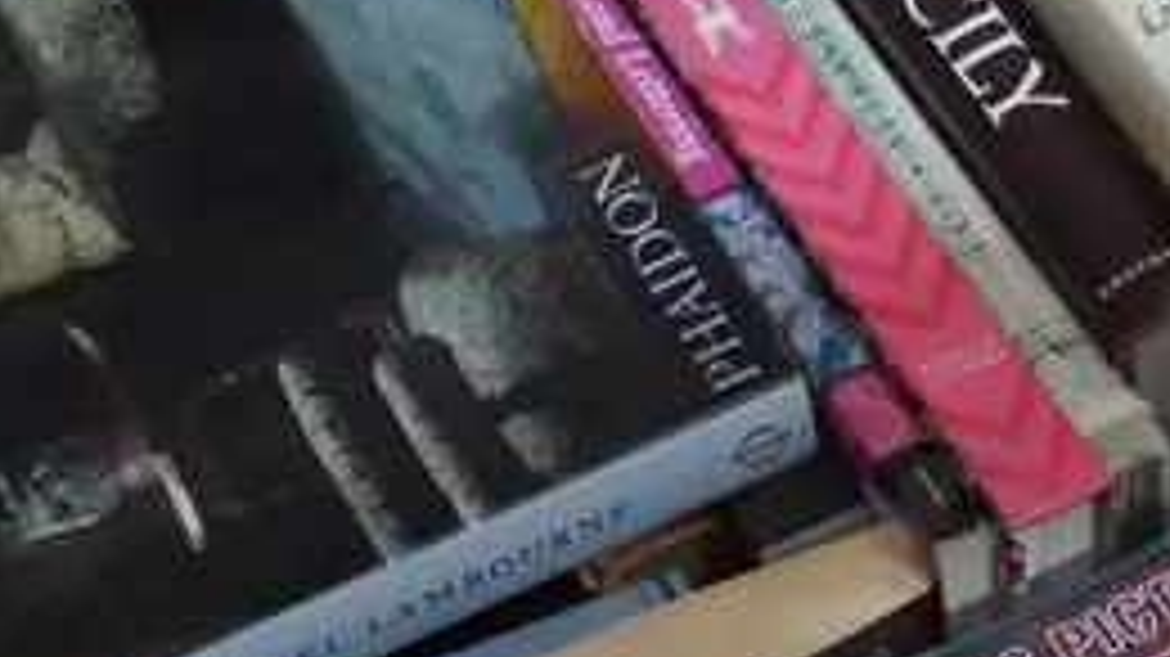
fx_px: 4000
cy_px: 367
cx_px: 1215
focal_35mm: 129
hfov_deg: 16.3
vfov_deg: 9.4
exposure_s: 1/60
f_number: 3.6
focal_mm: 15
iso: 1600
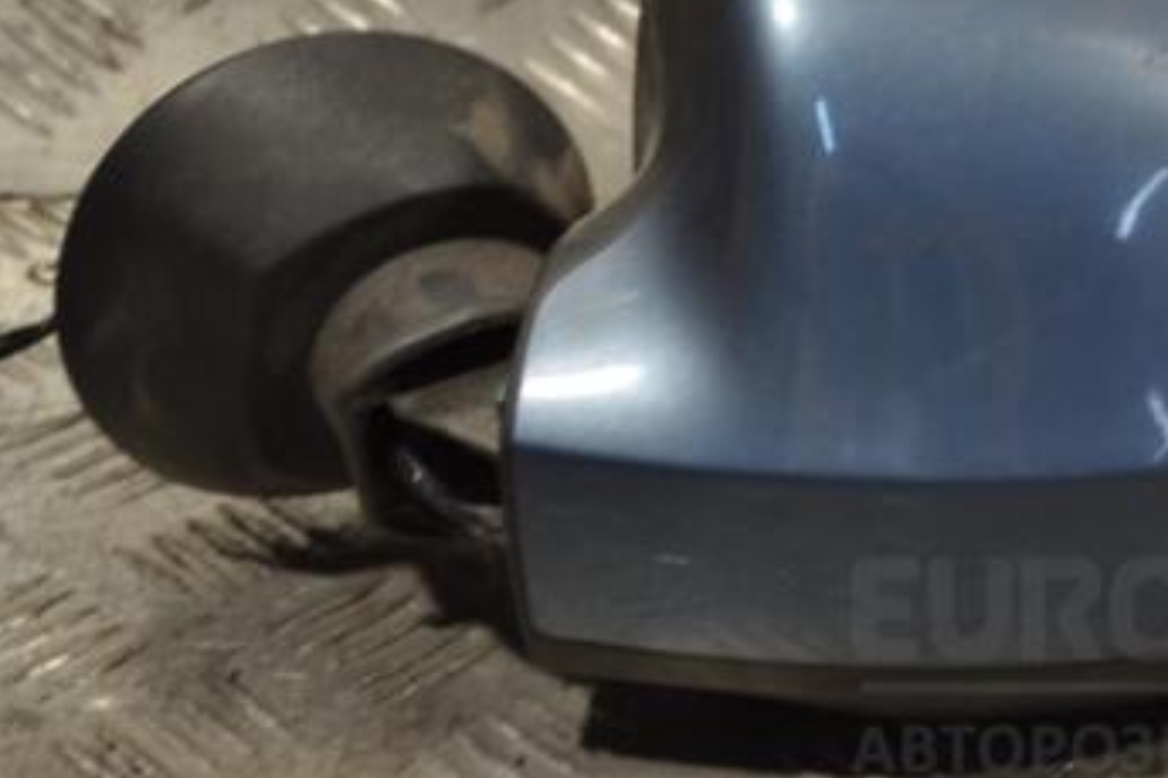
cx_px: 788
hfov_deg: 15.1
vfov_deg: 10.0
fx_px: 4410
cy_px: 156
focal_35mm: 136
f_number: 5.6
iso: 200
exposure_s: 1/30
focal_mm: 52
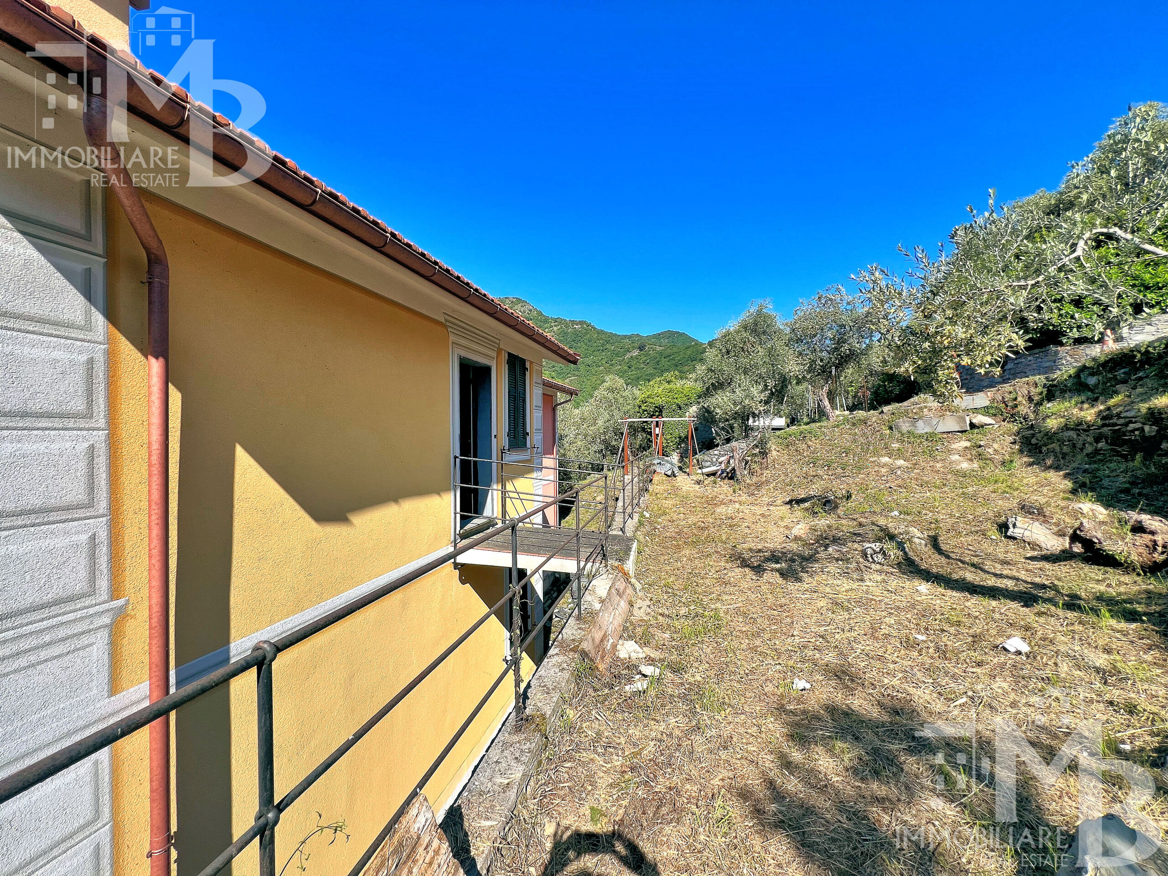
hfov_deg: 106.2
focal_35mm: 13
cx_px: 584
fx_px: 439
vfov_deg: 89.9
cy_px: 438
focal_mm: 1.57
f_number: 1.8
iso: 32
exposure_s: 1/1193
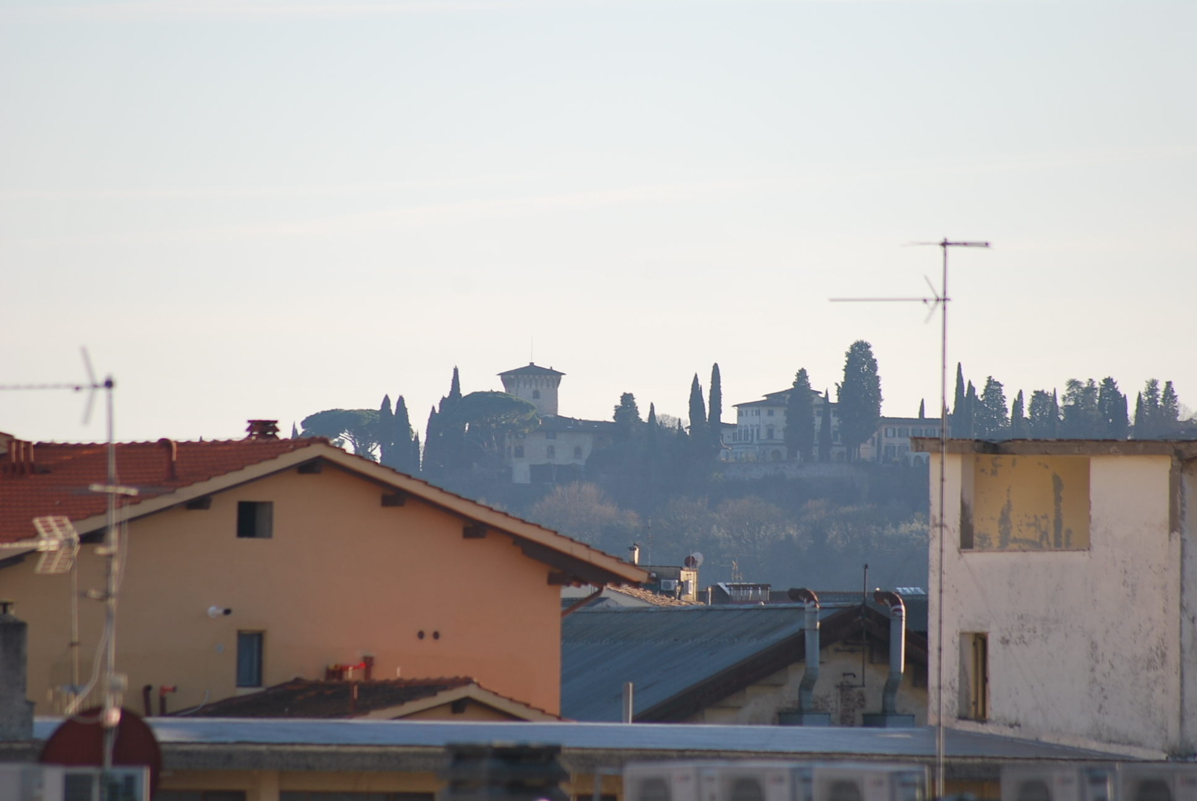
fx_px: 14980
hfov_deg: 4.6
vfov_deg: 3.1
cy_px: 400
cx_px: 598
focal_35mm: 450
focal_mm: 300
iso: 100
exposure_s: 1/200
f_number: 6.3
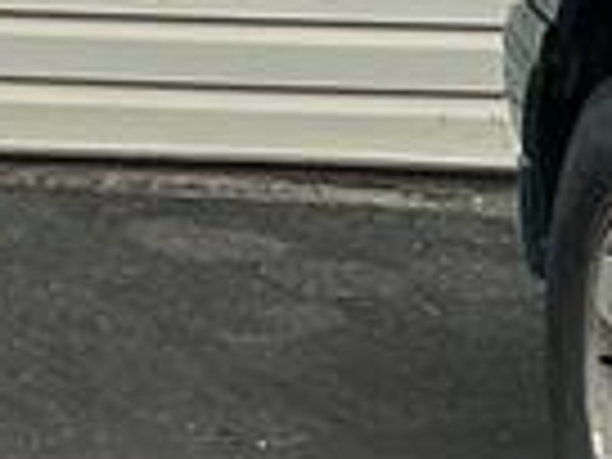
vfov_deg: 6.4
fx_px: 3872
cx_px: -1354
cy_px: -765
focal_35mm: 219
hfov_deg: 7.6
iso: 25
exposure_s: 1/1984
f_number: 1.8
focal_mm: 3
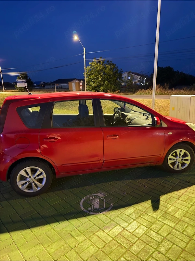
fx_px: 180
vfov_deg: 71.6
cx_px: 98
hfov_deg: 56.8
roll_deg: +0.7
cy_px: 130
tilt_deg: -14.7
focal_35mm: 24
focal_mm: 6.76
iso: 1000
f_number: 1.78
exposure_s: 1/5
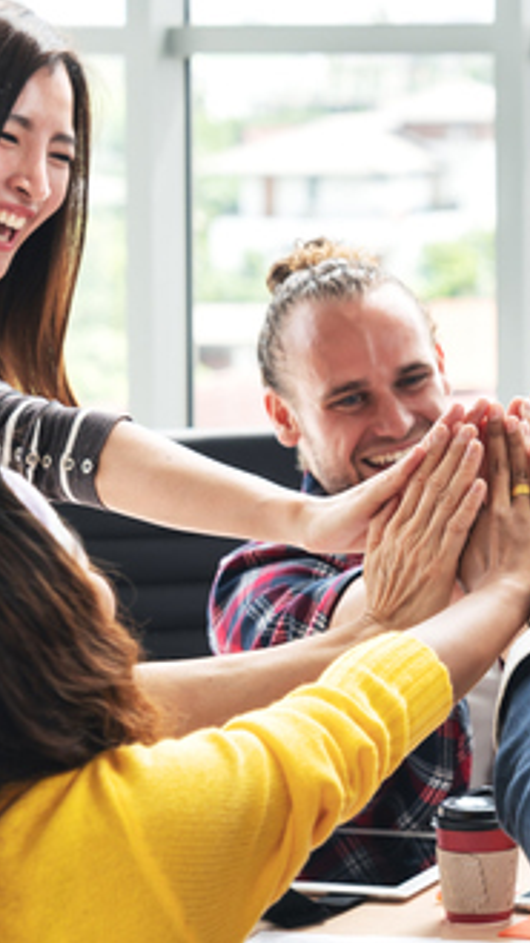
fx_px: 3399
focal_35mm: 136
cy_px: 517
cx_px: 487
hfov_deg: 8.9
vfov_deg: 15.8
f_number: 3.5
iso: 100
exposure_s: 1/250
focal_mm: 59
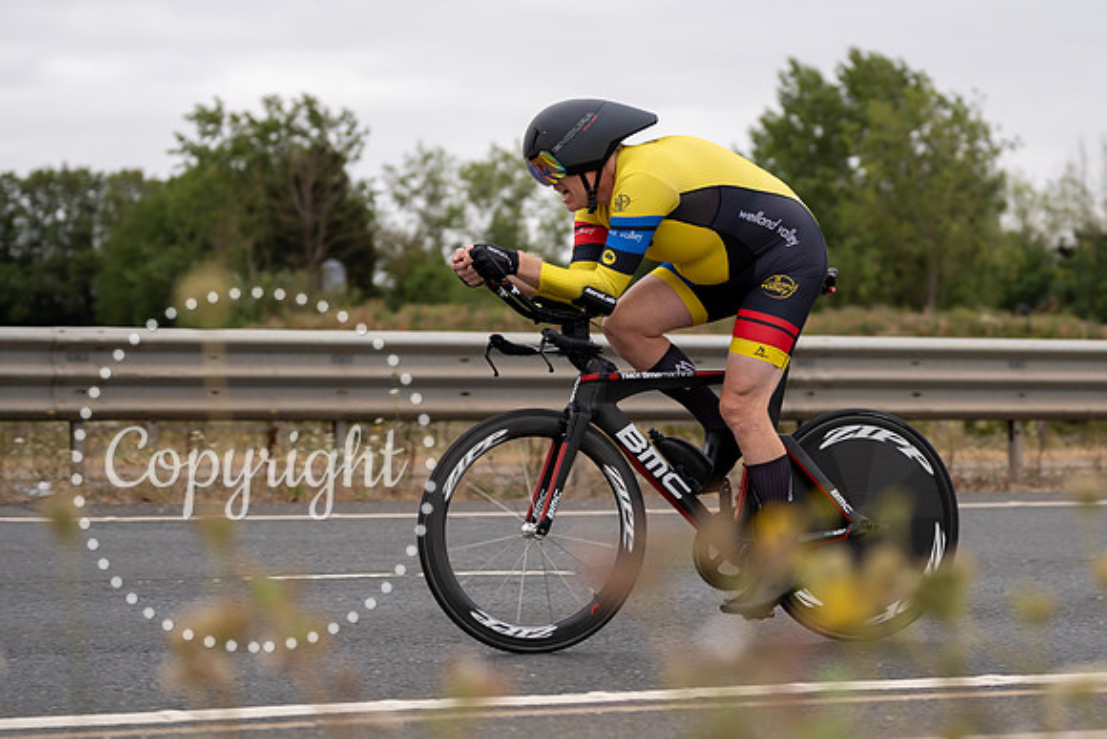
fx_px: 2838
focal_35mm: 92
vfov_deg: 14.8
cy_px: 333
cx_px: 692
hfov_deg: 22.0
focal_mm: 70
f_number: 2.8
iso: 100
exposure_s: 1/800
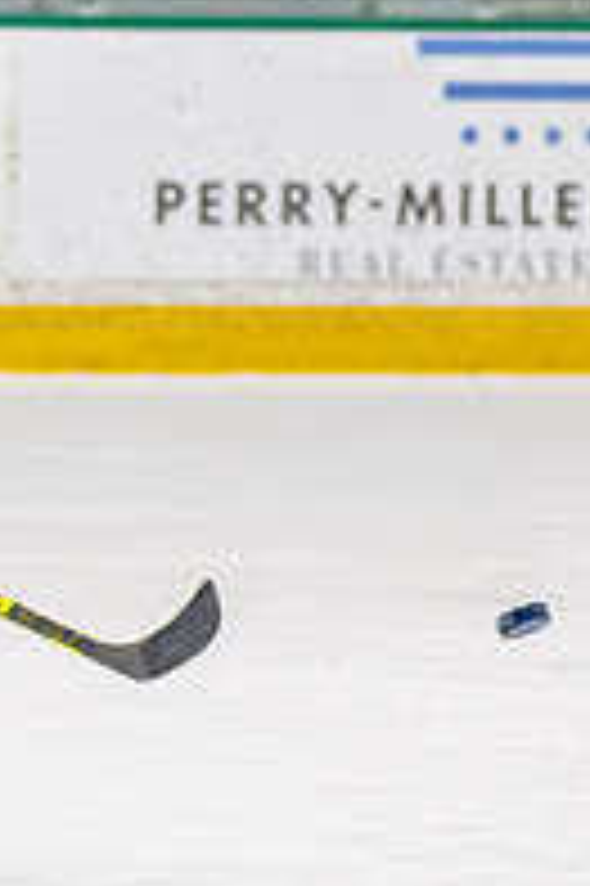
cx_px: -454
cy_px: 514
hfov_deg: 4.1
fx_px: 8274
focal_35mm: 336
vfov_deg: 6.1
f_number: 2.8
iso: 1000
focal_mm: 70
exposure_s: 1/1250
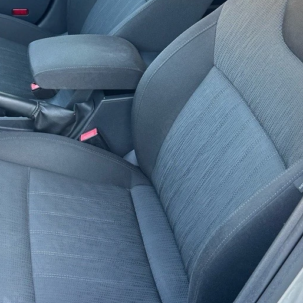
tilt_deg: -34.4
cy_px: 114
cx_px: 108
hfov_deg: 30.9
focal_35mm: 55
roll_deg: -7.3
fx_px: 545
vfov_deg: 31.0
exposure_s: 1/78
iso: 200
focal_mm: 6.76
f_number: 1.78
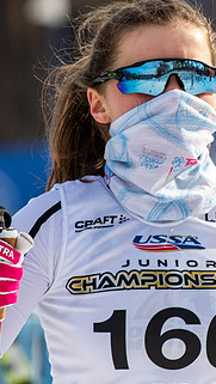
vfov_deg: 2.0
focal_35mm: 1082
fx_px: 10997
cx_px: 249
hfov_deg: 1.1
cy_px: 170
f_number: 6.3
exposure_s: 1/2000
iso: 400
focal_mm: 300
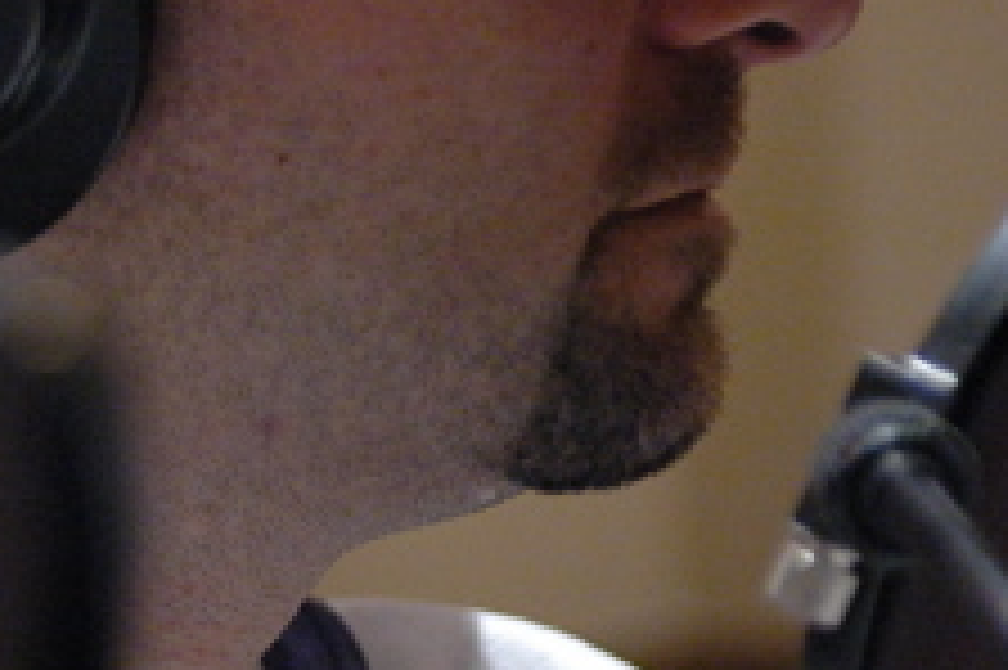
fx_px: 9177
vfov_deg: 4.2
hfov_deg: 6.3
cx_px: -133
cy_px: 196
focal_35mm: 328
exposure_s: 1/60
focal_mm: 70
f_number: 2.8
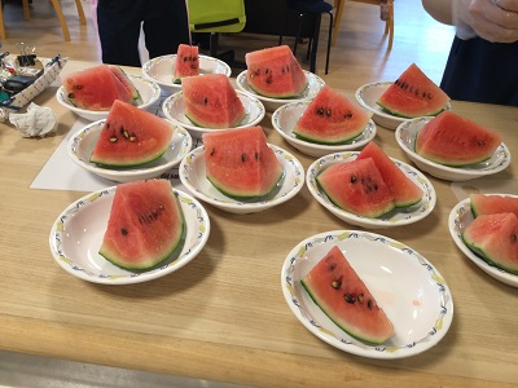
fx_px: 464
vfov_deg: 45.4
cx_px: 259
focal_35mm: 31
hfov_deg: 58.4
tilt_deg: -37.8
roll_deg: -4.9
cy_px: 194
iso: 64
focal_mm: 3.3
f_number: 2.4
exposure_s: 1/30
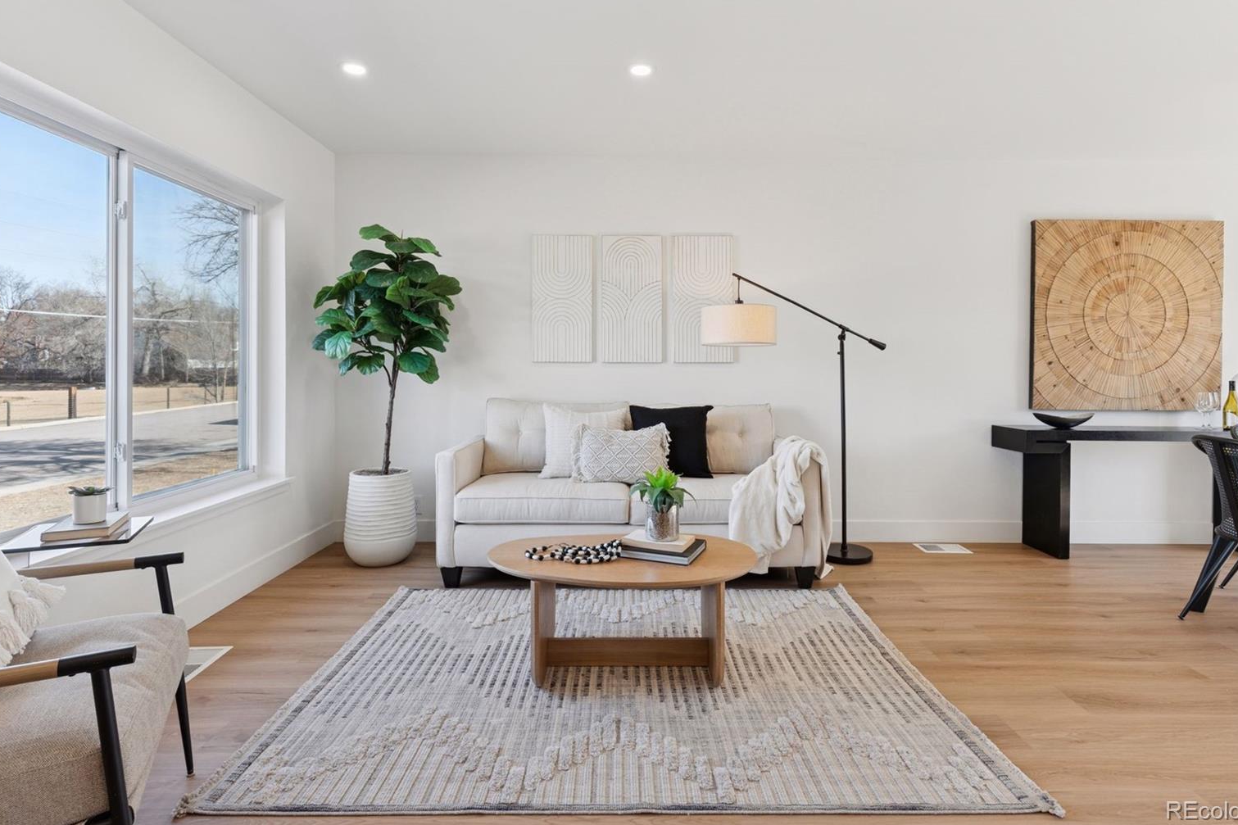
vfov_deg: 67.3
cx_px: 643
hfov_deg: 90.0
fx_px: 619
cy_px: 391
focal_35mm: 18
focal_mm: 17
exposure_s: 1/50
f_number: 9
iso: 400
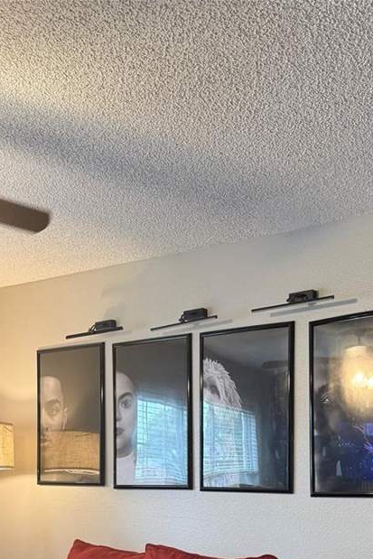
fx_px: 668
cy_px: 480
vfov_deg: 42.4
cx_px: 262
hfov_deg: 30.9
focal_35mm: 43
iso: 250
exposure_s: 1/60
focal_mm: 6.76
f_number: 1.78
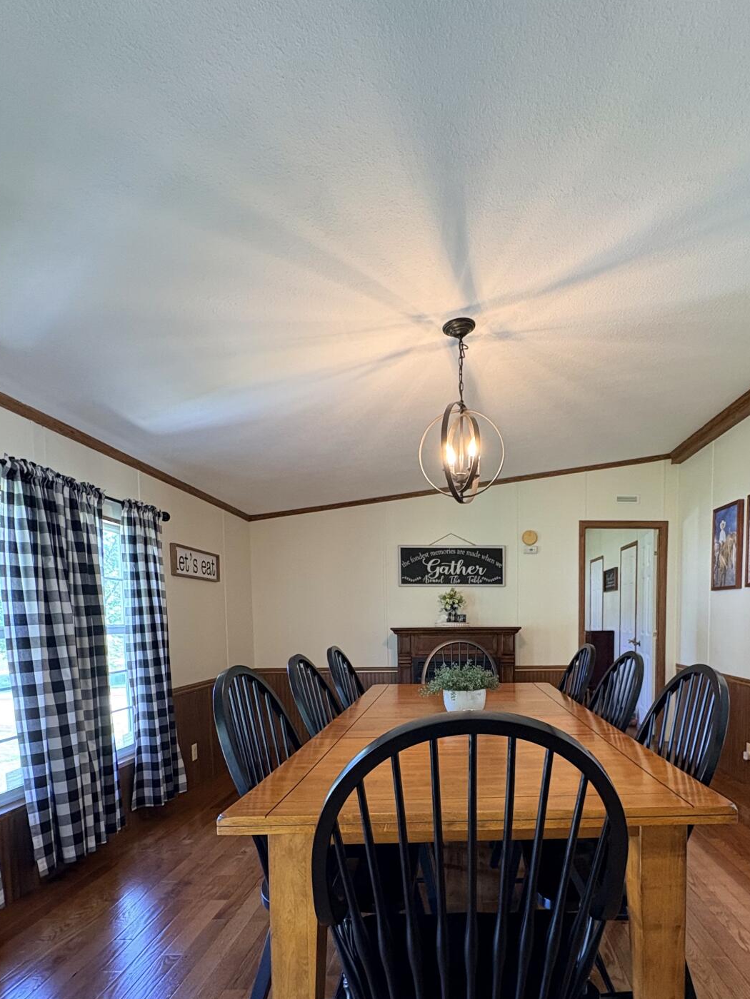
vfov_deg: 79.3
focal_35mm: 20
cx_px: 479
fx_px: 578
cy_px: 659
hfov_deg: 64.8
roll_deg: +0.2
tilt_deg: -3.8
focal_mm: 2.22
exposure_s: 1/60
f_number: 2.2
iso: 320
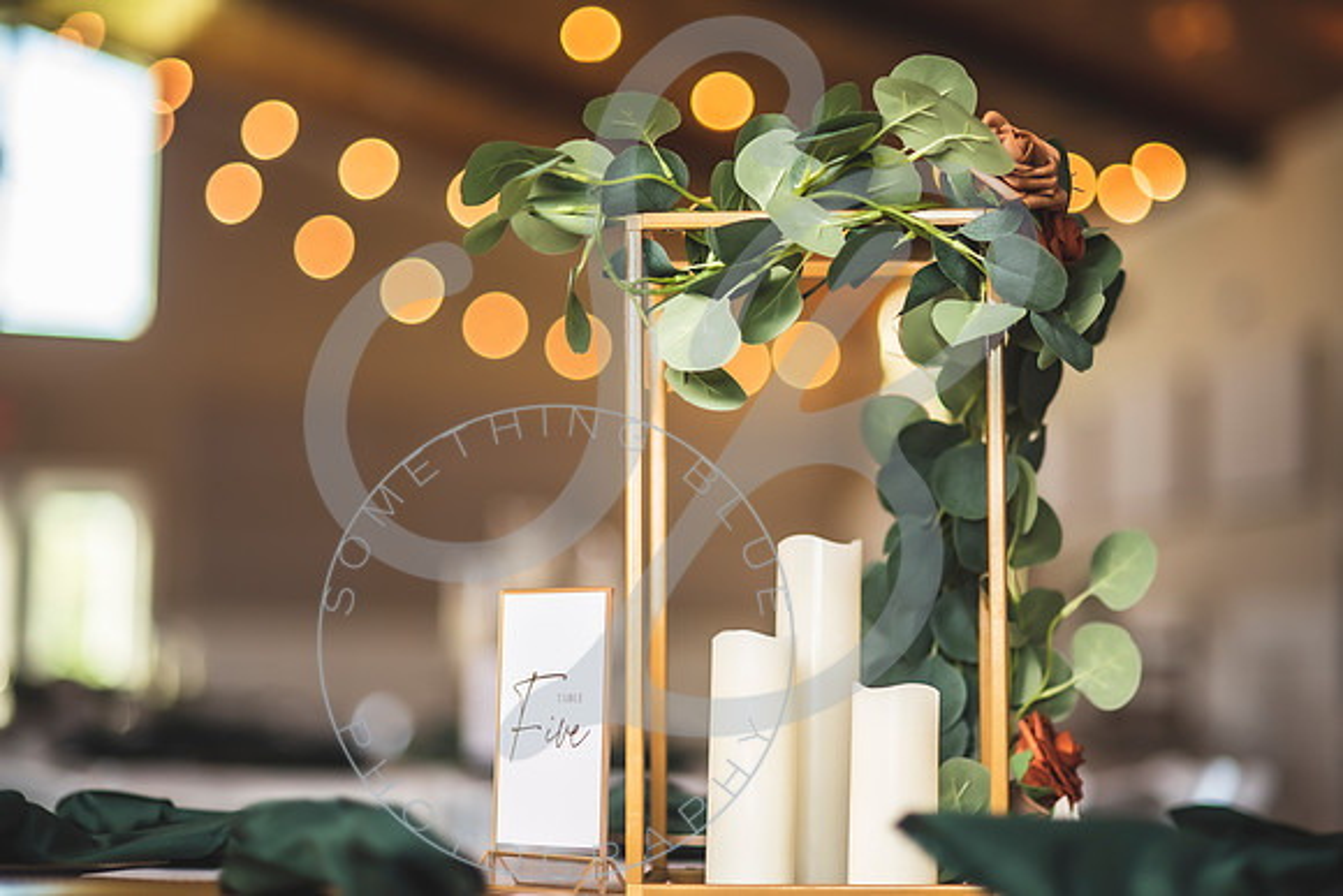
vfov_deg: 15.4
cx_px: 687
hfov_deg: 23.0
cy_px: 448
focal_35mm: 89
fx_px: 3304
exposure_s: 1/200
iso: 200
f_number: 1.8
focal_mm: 85
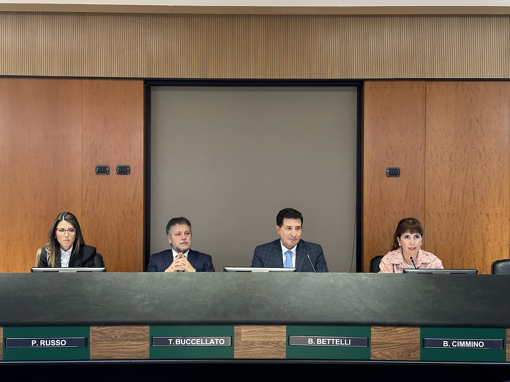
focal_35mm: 48
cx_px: 255
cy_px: 191
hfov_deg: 39.7
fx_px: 707
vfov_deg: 30.3
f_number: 1.78
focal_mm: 6.86
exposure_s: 1/33
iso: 320
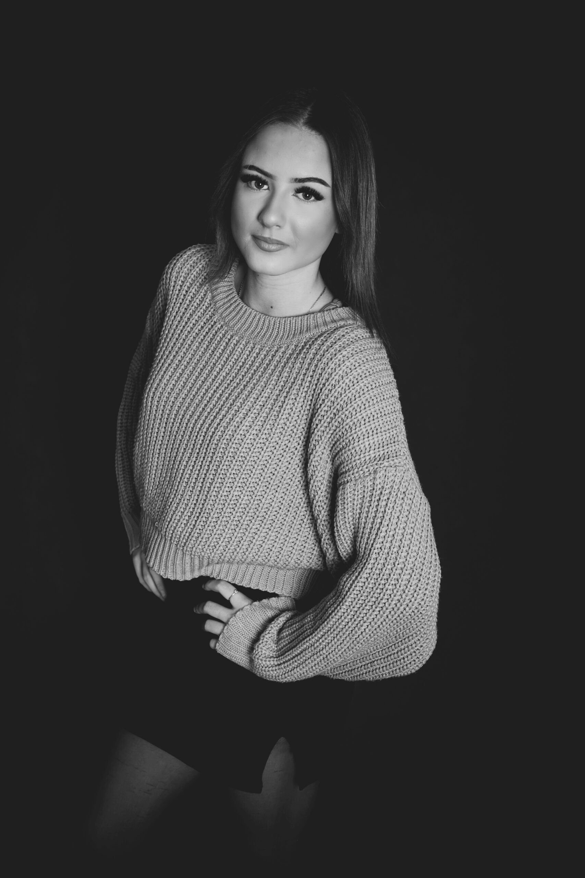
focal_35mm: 50
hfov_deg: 27.0
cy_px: 439
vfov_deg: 39.6
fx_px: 1218
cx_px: 292
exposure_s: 1/125
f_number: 5.6
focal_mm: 50
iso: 125
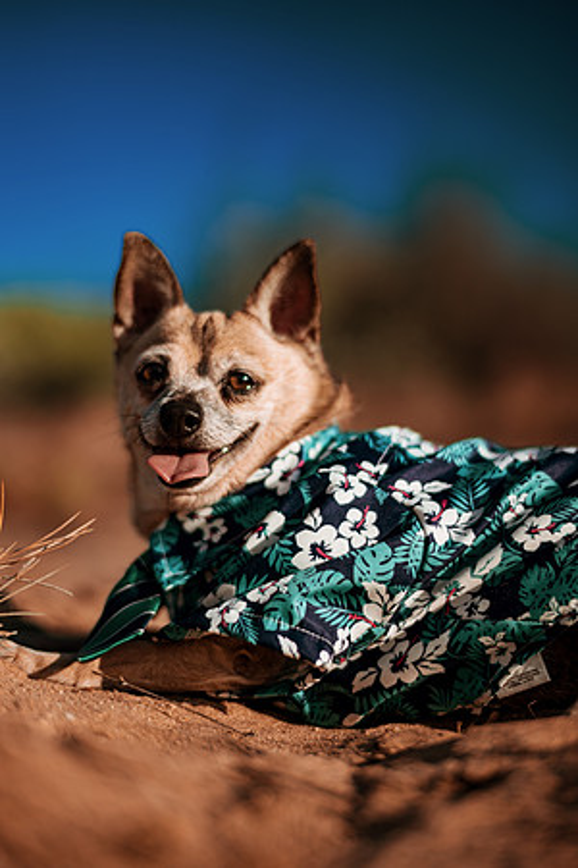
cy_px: 434
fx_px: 1397
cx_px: 289
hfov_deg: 23.4
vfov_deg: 34.5
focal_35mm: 58
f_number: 1.4
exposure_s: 1/8000
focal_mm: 58
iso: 100
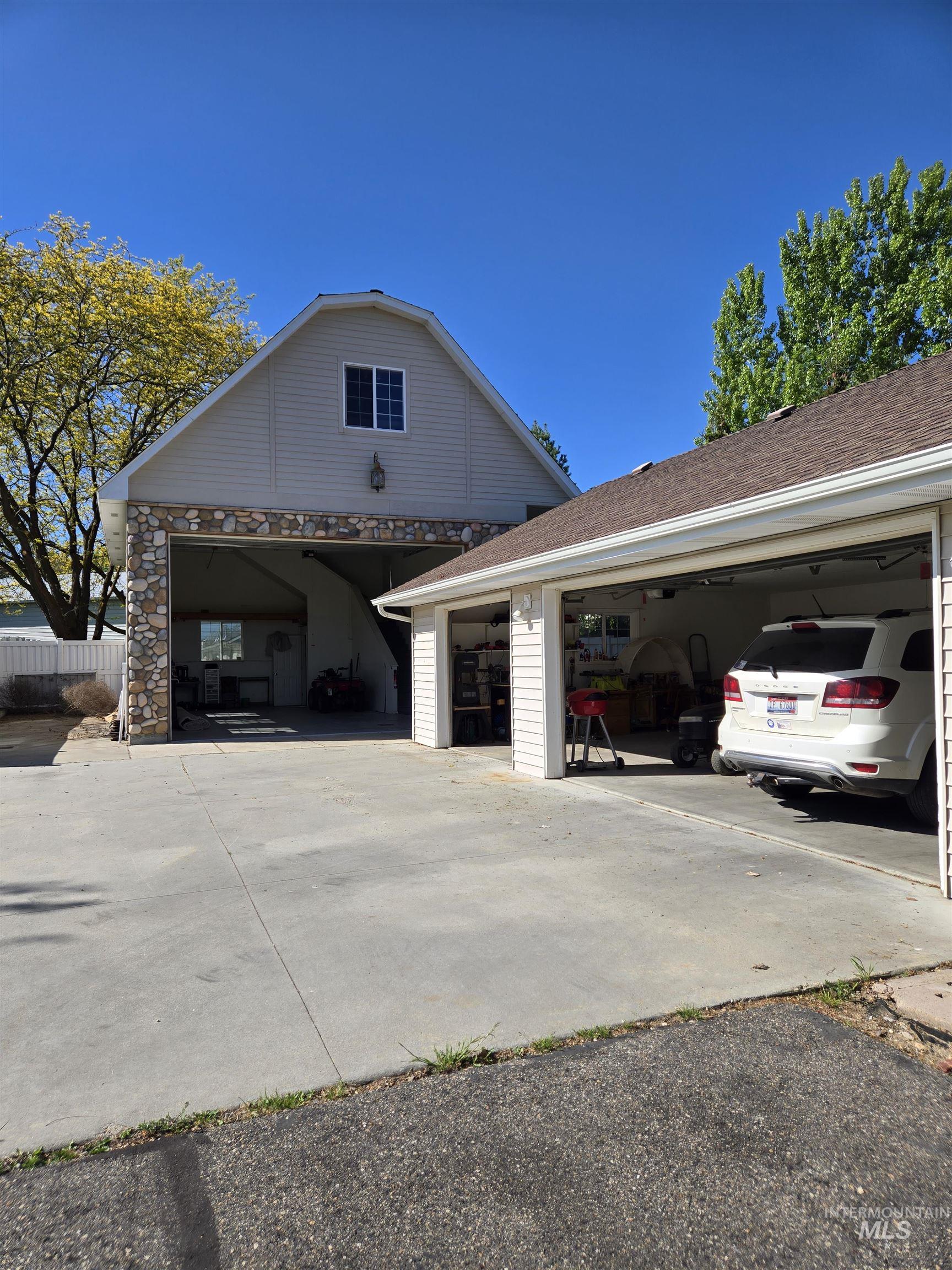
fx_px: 843
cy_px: 635
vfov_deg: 73.9
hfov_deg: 58.9
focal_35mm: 23
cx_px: 476
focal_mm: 5.4
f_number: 1.8
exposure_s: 1/1941
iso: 25
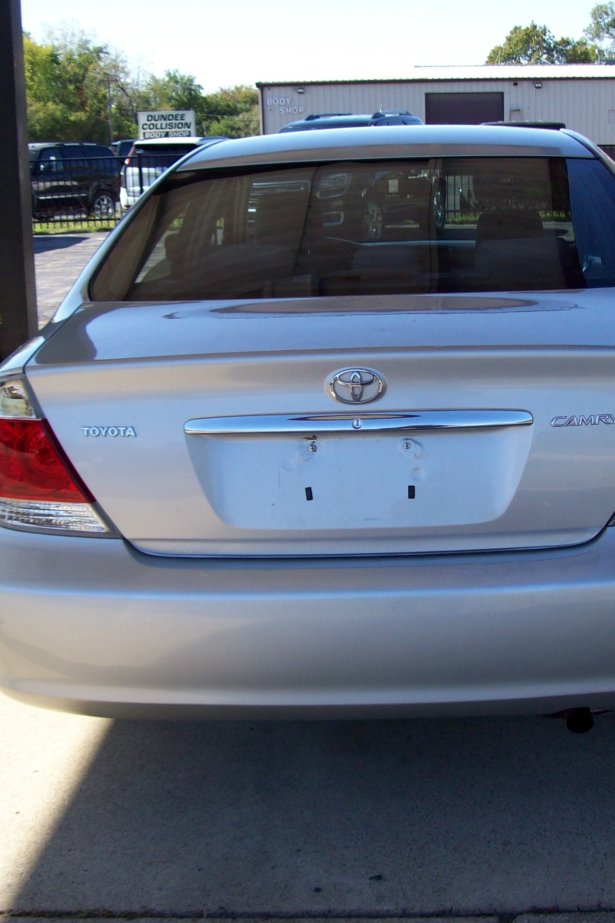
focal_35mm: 50
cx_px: 435
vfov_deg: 39.6
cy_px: 462
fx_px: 1281
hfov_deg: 26.7
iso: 80
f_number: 2.7
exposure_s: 1/491
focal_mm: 6
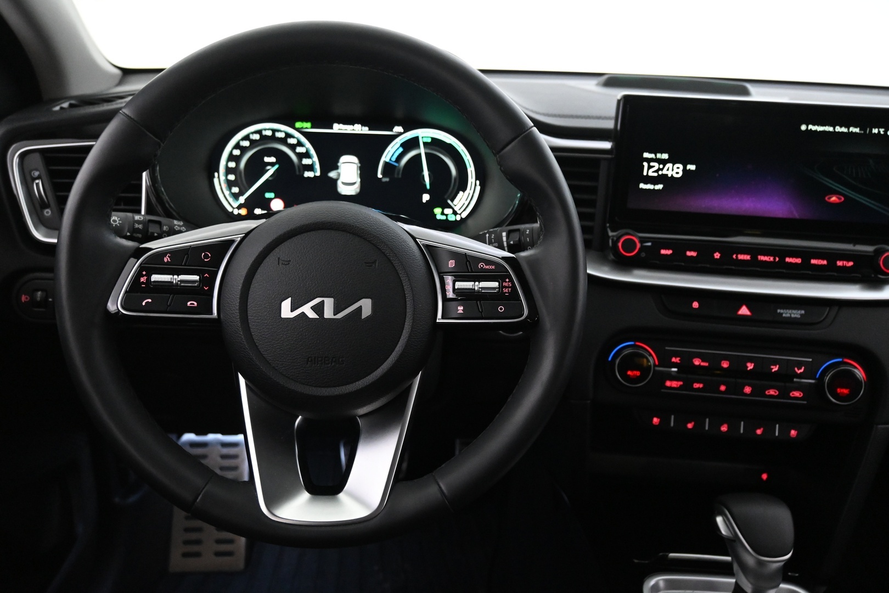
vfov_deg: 43.6
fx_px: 741
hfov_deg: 61.9
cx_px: 444
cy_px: 296
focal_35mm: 30
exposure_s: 1/30
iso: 4000
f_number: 3.8
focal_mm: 20
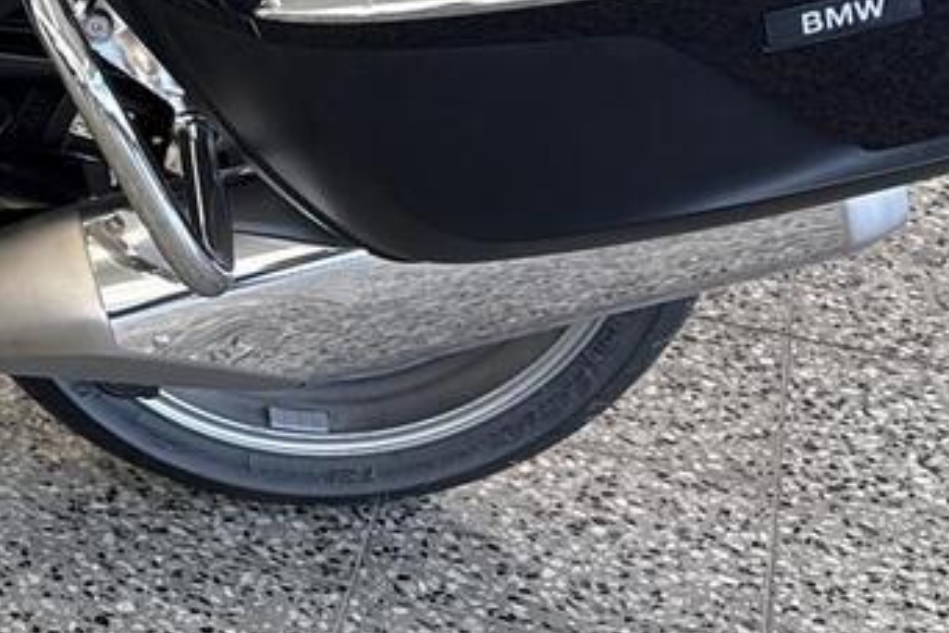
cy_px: -422
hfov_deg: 17.9
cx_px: -361
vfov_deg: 12.2
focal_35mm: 105
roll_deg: -2.2
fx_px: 2768
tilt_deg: -13.2
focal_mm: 6.76
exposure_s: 1/100
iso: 80
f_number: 1.78
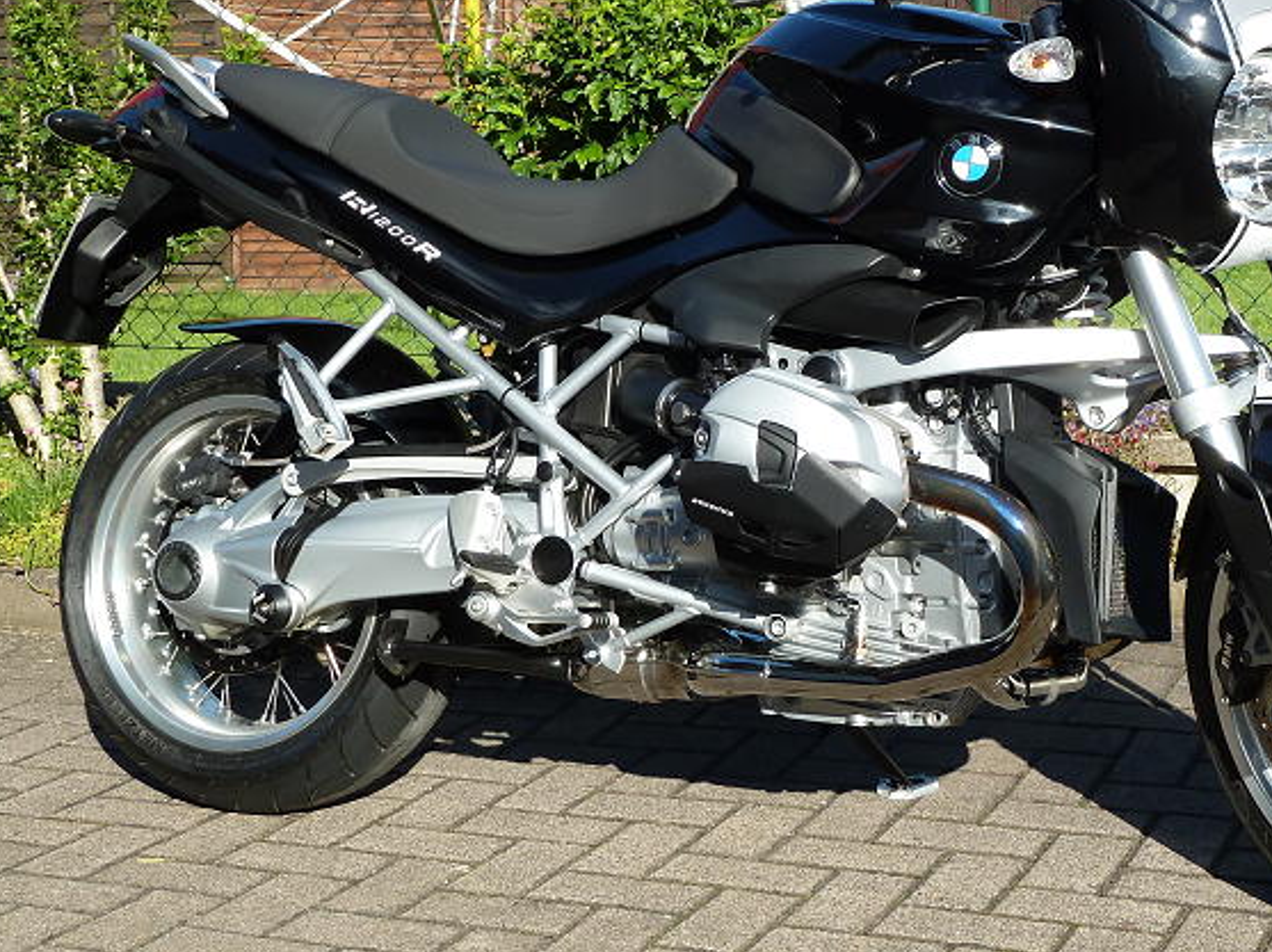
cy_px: 379
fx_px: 2534
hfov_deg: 28.0
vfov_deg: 21.3
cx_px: 829
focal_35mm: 69
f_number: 4
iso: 80
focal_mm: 7.9
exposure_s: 1/250
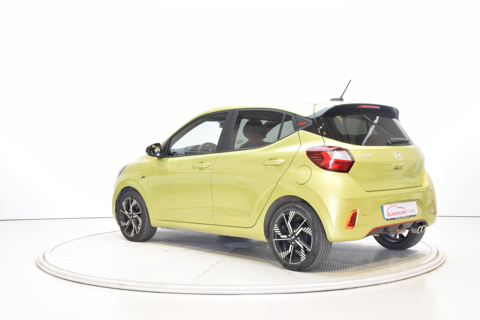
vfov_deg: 28.9
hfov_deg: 42.3
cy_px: 160
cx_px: 240
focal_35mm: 46
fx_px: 620
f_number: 14
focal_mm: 31
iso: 100
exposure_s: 1/1.3
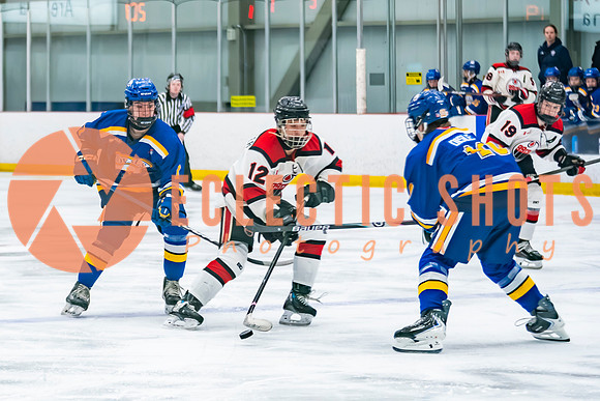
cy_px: 197
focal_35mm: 179
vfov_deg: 7.7
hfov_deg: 11.5
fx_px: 2979
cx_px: 98
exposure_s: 1/640
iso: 1600
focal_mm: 95
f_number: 2.8
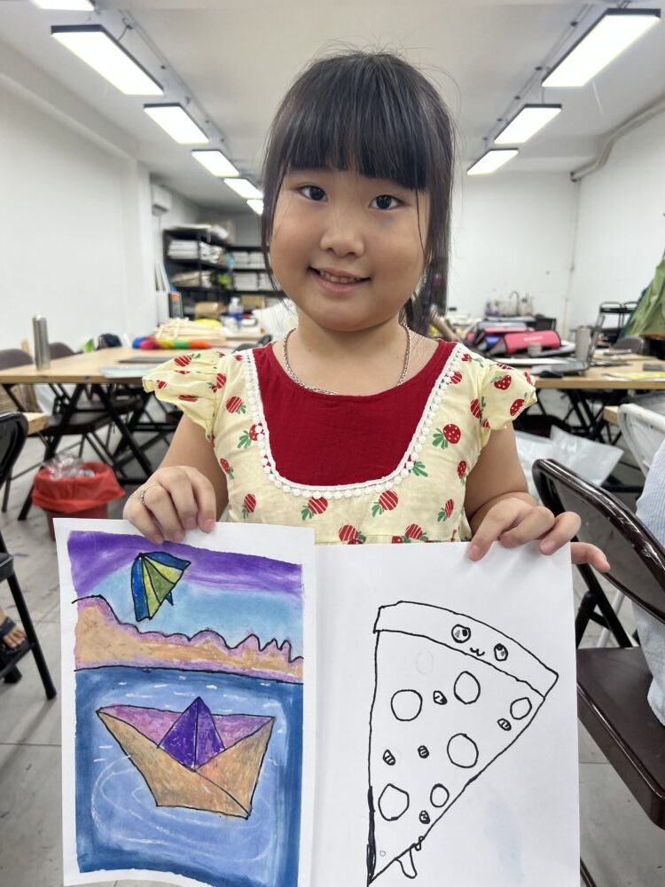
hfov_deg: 53.1
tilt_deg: -13.4
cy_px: 444
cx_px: 332
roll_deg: +0.2
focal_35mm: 26
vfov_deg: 67.3
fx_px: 666
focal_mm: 5.7
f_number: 1.5
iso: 40
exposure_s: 1/100
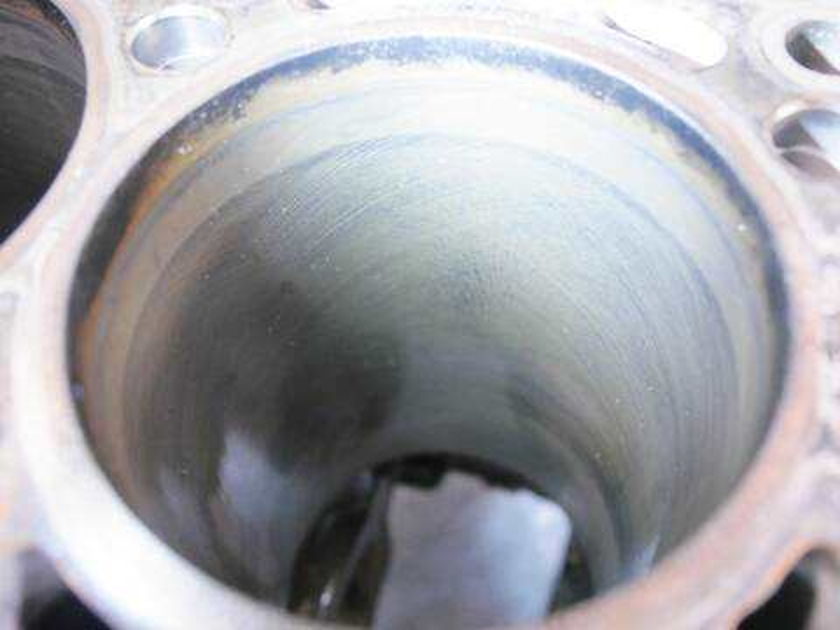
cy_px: 315
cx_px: 420
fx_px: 777
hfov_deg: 56.8
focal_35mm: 32
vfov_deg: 44.2
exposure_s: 1/60
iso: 1250
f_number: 4
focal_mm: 16
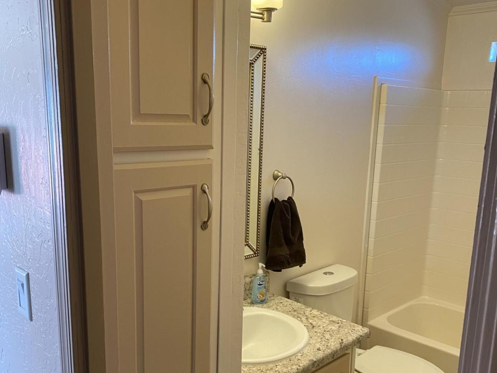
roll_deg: -2.0
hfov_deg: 52.6
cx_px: 250
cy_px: 230
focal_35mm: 35
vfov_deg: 40.4
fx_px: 502
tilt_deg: -11.9
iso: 80
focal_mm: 4.25
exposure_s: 1/60
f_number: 1.8
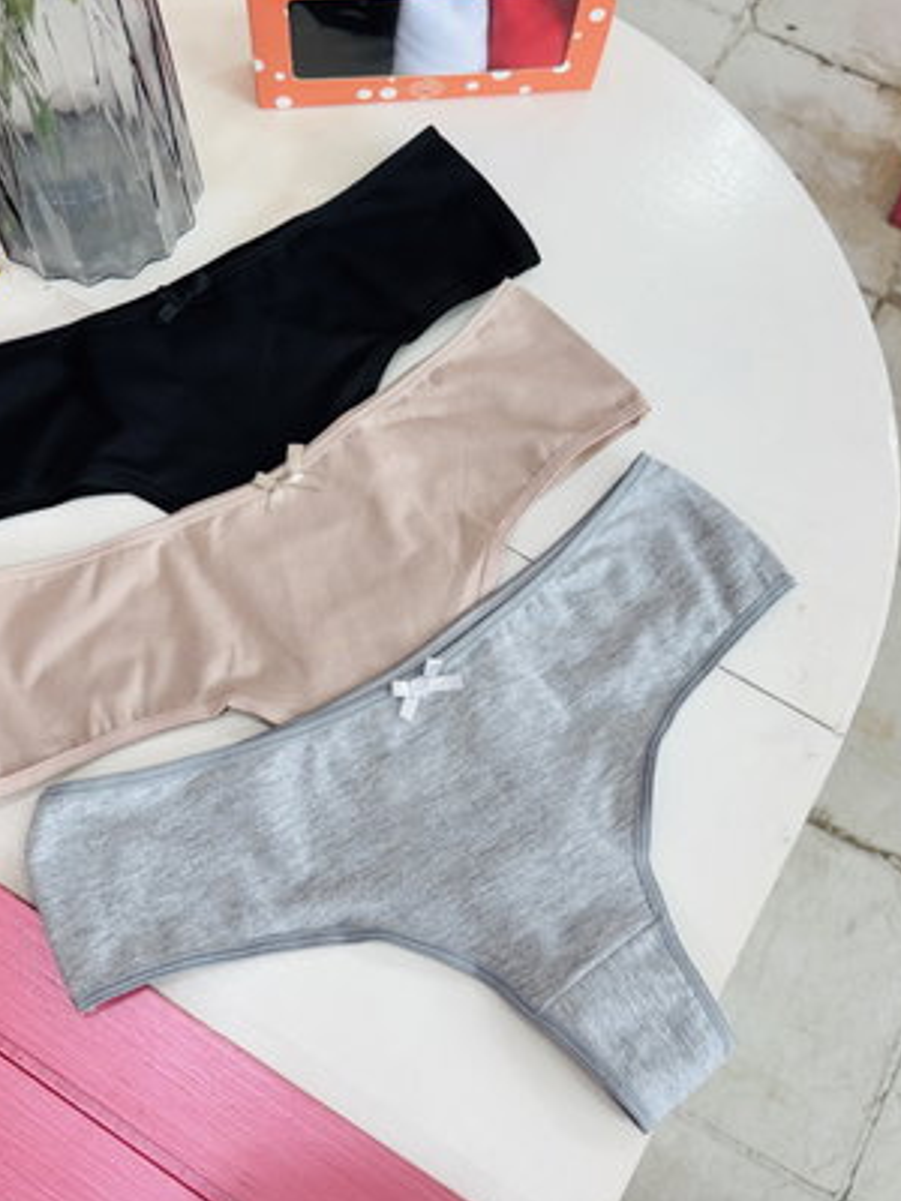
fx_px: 1111
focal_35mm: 32
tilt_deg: -71.1
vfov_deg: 56.8
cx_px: 375
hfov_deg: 44.0
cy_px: 572
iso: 100
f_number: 1.78
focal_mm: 6.76
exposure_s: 1/100
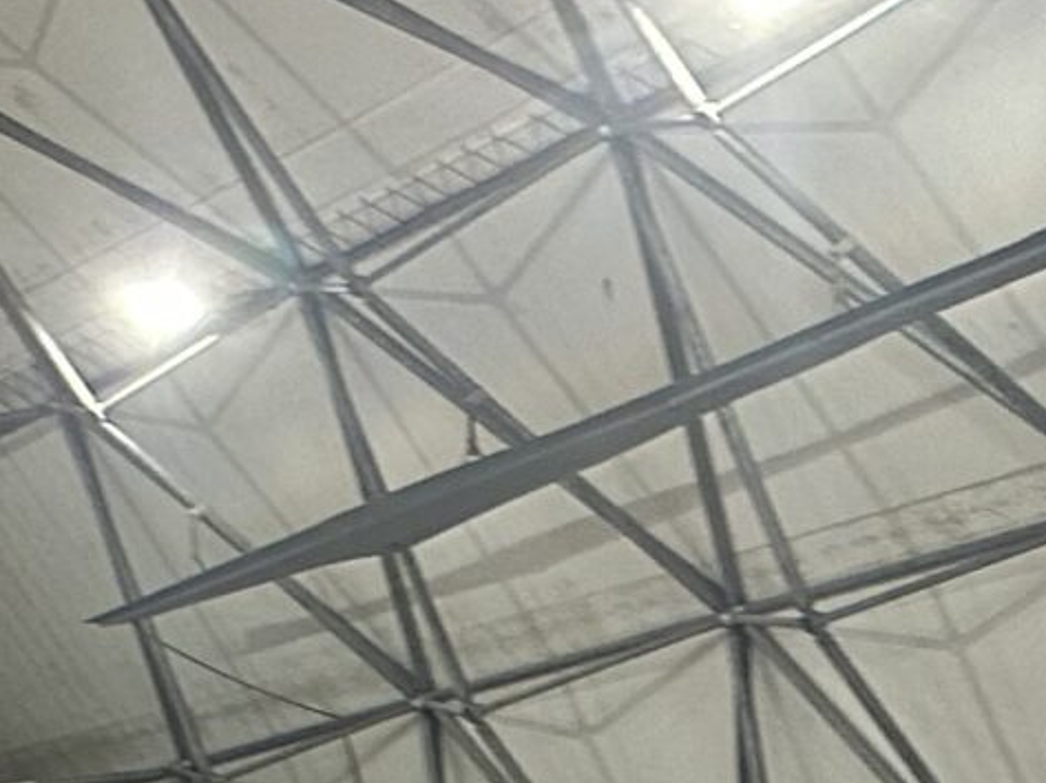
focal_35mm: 130
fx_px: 3925
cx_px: -1681
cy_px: 1108
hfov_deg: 11.6
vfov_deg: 11.0
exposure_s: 1/50
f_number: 1.78
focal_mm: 6.86
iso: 320
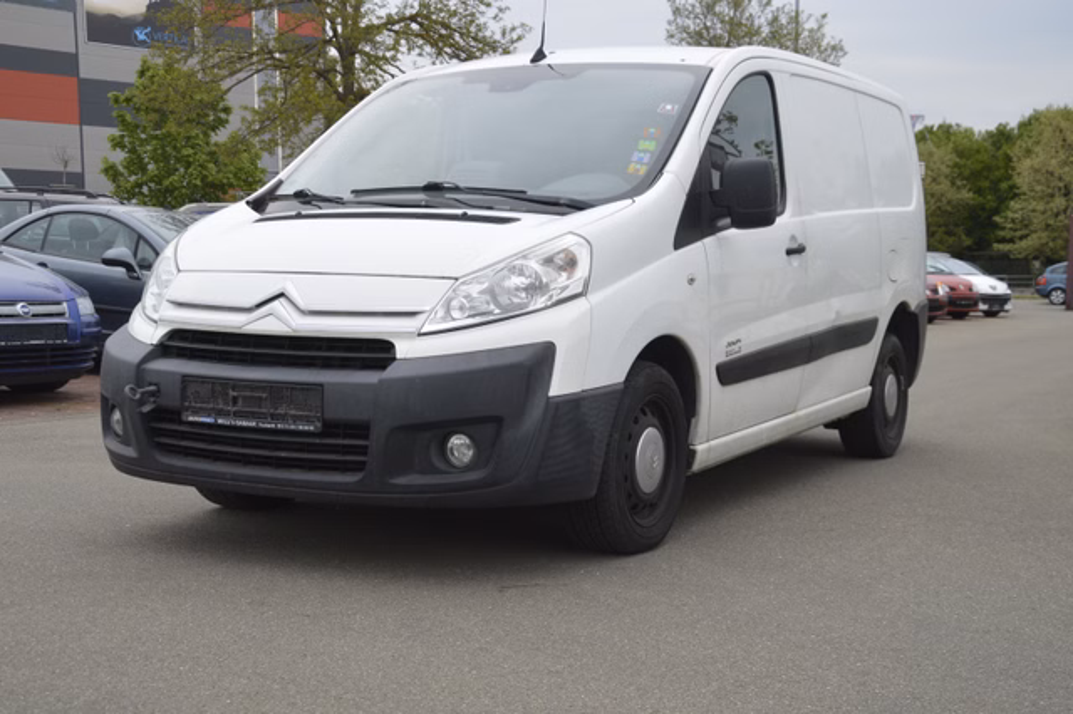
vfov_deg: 28.0
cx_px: 536
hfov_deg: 41.1
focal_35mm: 48
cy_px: 357
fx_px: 1430
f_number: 7.1
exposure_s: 1/200
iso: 100
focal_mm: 32
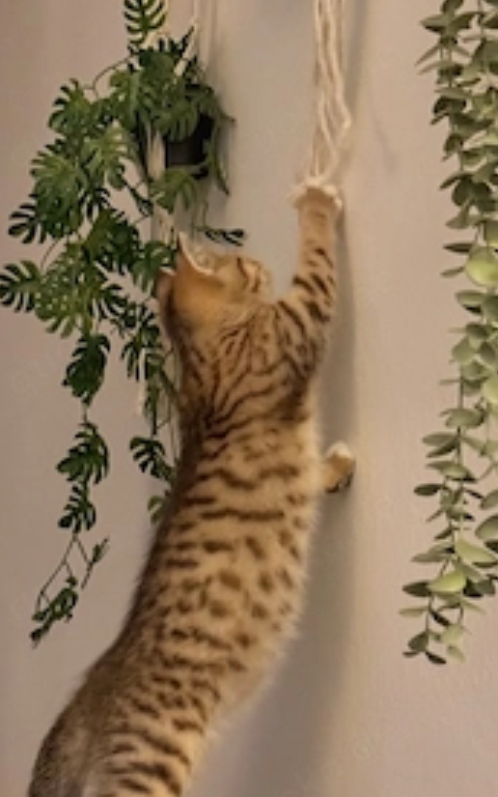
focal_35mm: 74
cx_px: 153
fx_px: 1606
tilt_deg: +8.9
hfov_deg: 17.6
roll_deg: -3.3
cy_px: 362
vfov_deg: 27.8
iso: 640
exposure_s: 1/20
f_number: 1.78
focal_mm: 6.76
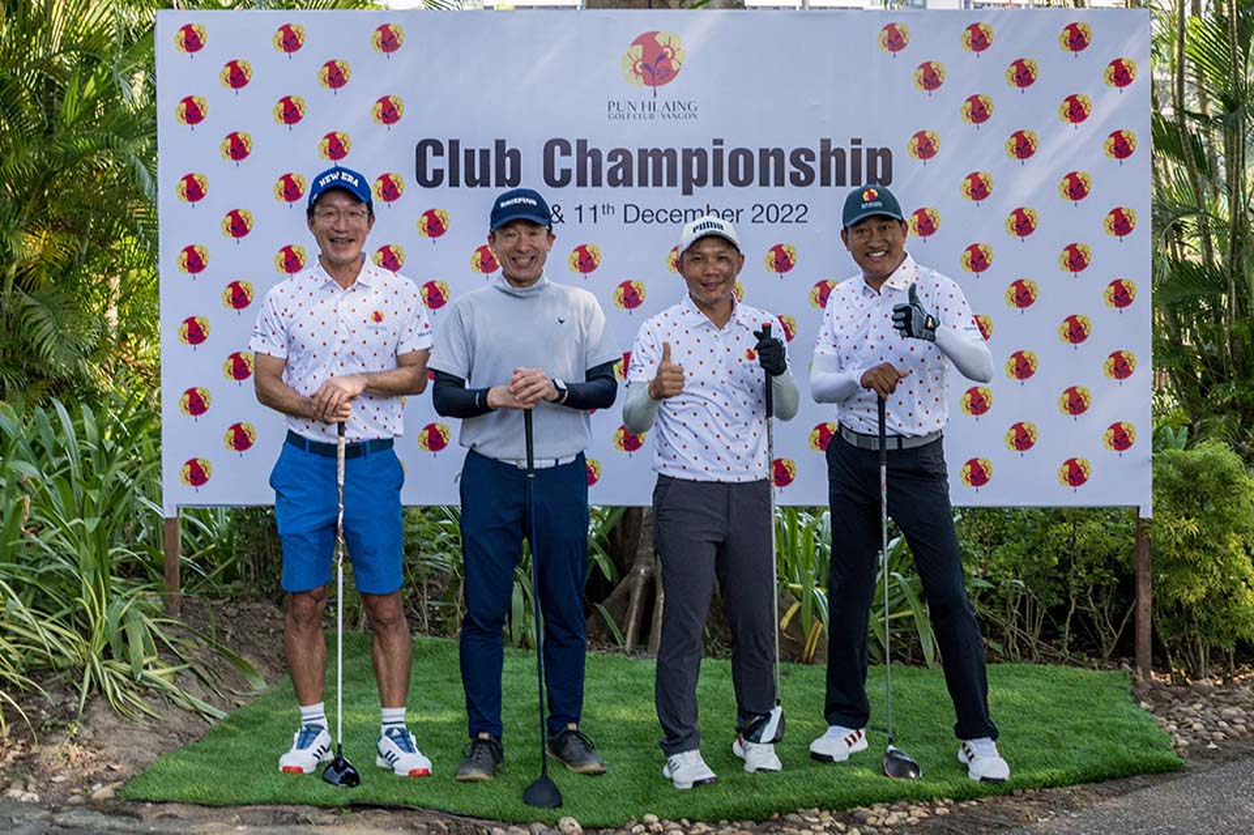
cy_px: 418
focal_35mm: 34
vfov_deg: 38.3
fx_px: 1201
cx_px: 627
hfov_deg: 55.1
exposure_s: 1/320
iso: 450
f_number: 7.1
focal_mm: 34.5
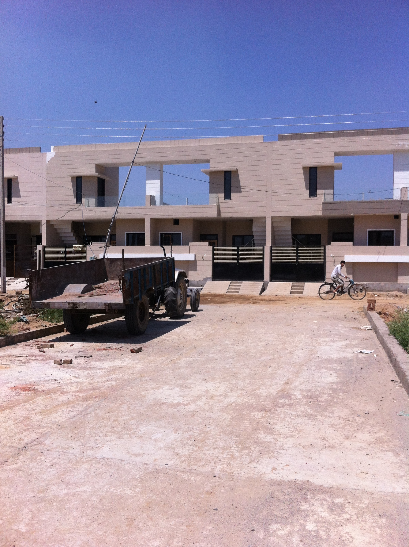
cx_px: 204
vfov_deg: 52.7
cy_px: 274
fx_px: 553
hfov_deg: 40.6
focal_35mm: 35
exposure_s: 1/2742
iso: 80
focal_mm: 3.85
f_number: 2.8
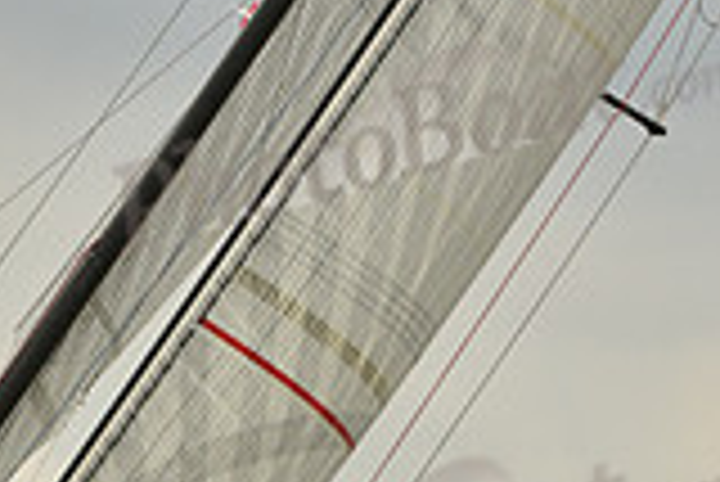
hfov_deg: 2.1
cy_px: 849
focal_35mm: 977
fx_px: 19557
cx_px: -117
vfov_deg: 1.4
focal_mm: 270
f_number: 9
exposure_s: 1/800
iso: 400
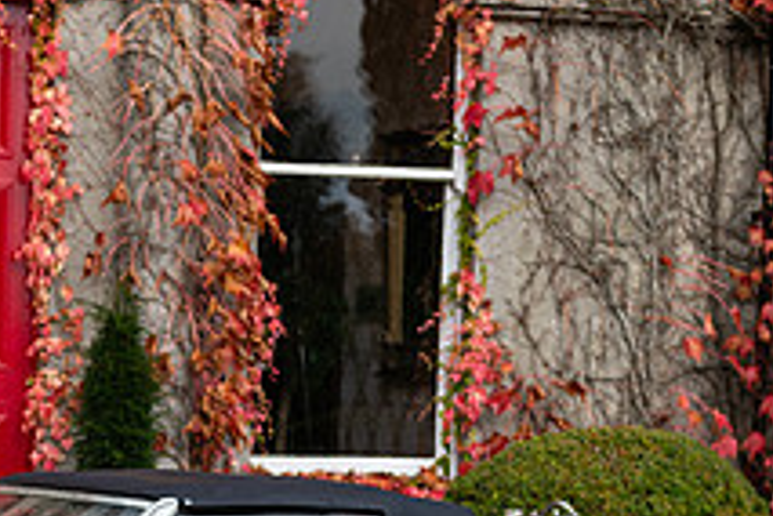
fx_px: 2813
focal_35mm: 131
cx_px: -22
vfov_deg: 10.4
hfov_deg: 15.3
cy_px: 514
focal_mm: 48
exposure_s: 1/160
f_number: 3.5
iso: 100
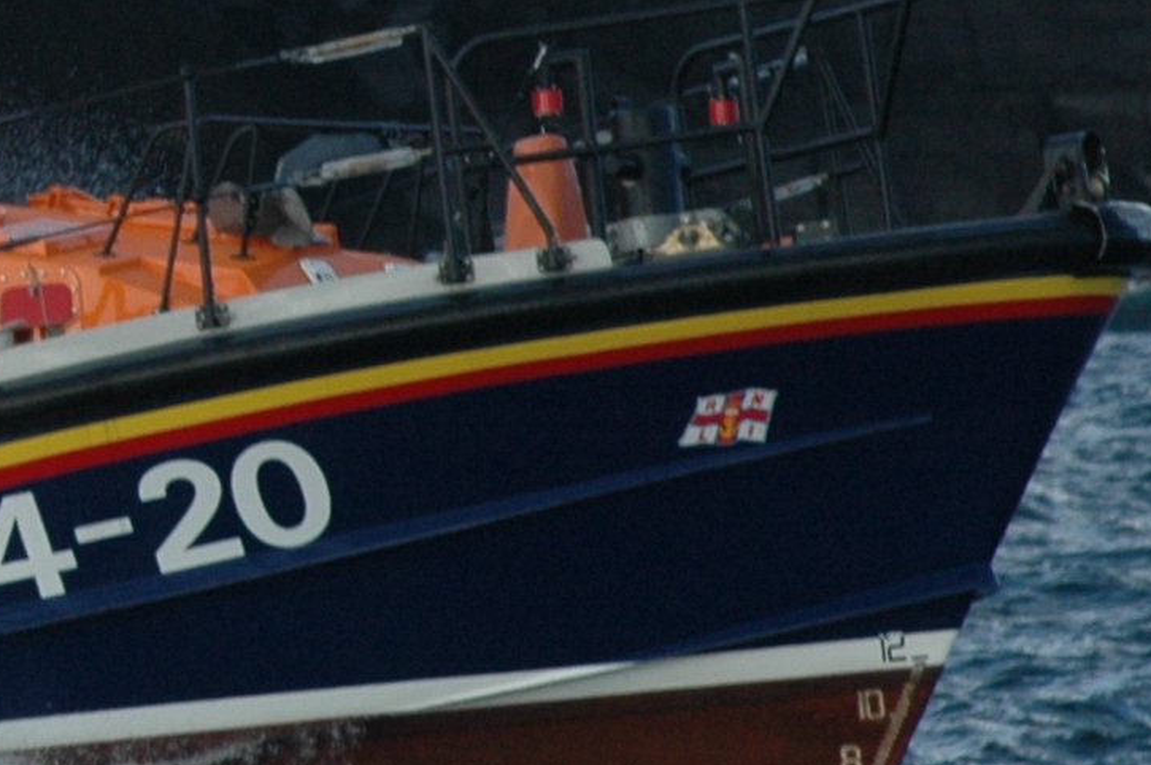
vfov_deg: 1.2
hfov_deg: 1.8
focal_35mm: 1152
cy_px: 11
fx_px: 36800
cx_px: -530
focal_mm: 185
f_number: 6.3
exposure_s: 1/640
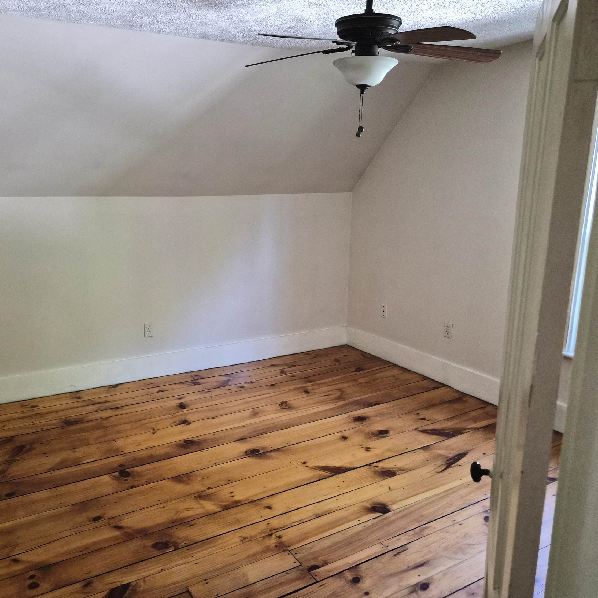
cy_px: 298
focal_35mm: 28
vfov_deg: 57.3
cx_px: 263
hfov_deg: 57.1
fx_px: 547
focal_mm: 5.4
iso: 1000
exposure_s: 1/120
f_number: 1.8
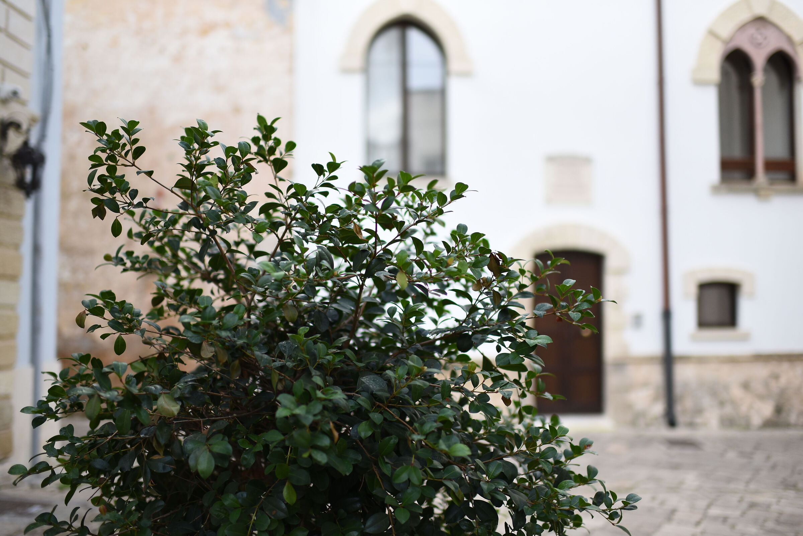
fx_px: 781
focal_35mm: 35
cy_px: 268
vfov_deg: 37.9
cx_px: 402
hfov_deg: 54.4
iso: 500
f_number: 1.4
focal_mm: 35
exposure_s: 1/4000
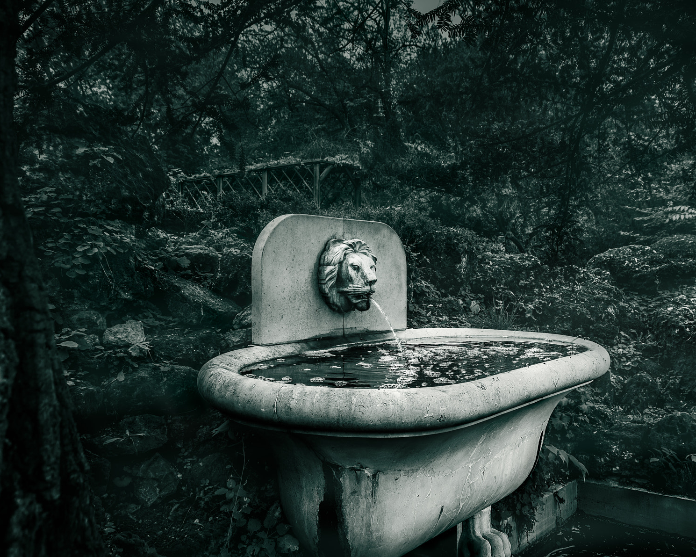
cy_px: 278
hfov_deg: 56.9
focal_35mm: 31
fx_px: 639
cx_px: 403
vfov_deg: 47.1
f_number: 5.6
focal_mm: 24
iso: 640
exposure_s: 1/200
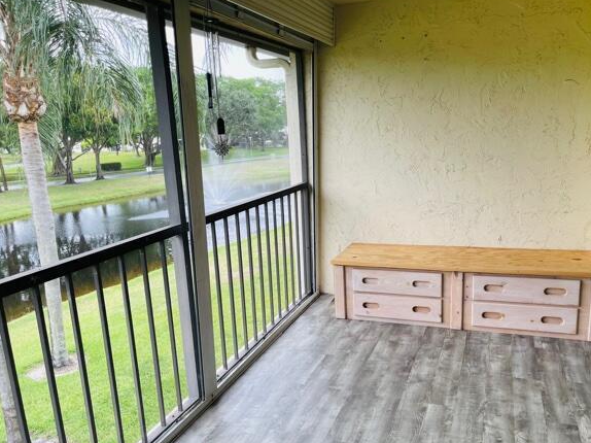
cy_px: 238
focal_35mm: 29
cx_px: 312
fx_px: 495
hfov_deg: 61.6
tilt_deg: -13.6
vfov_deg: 48.2
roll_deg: +2.6
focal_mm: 5.1
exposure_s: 1/232
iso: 32
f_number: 1.6
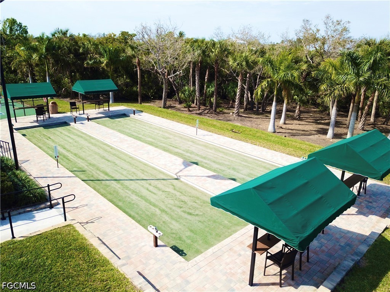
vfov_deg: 53.1
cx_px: 195
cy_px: 146
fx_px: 293
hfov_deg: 67.3
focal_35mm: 26
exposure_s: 1/1078
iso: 100
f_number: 2.2
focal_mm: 4.73
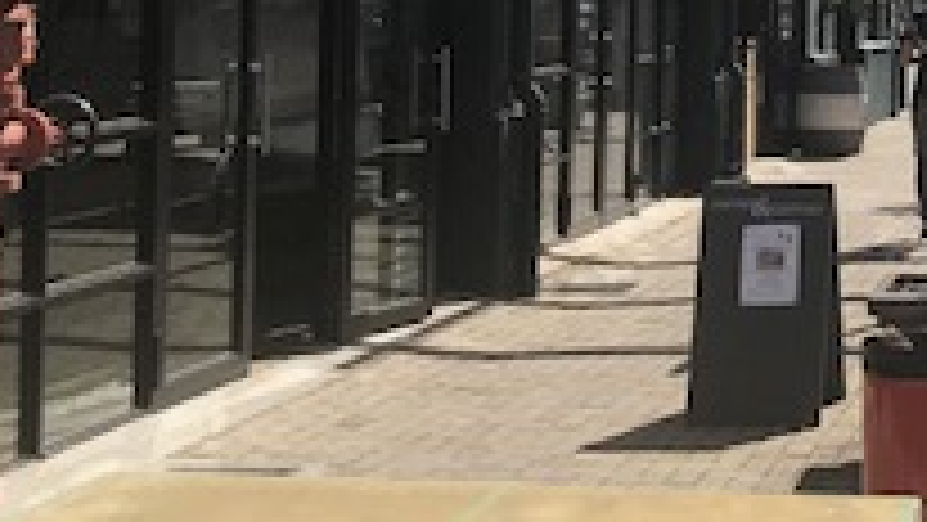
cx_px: 972
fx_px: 2336
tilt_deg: +2.1
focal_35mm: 95
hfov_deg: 21.5
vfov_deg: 12.5
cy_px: -81
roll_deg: -0.4
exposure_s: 1/2227
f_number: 1.8
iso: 20
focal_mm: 3.99
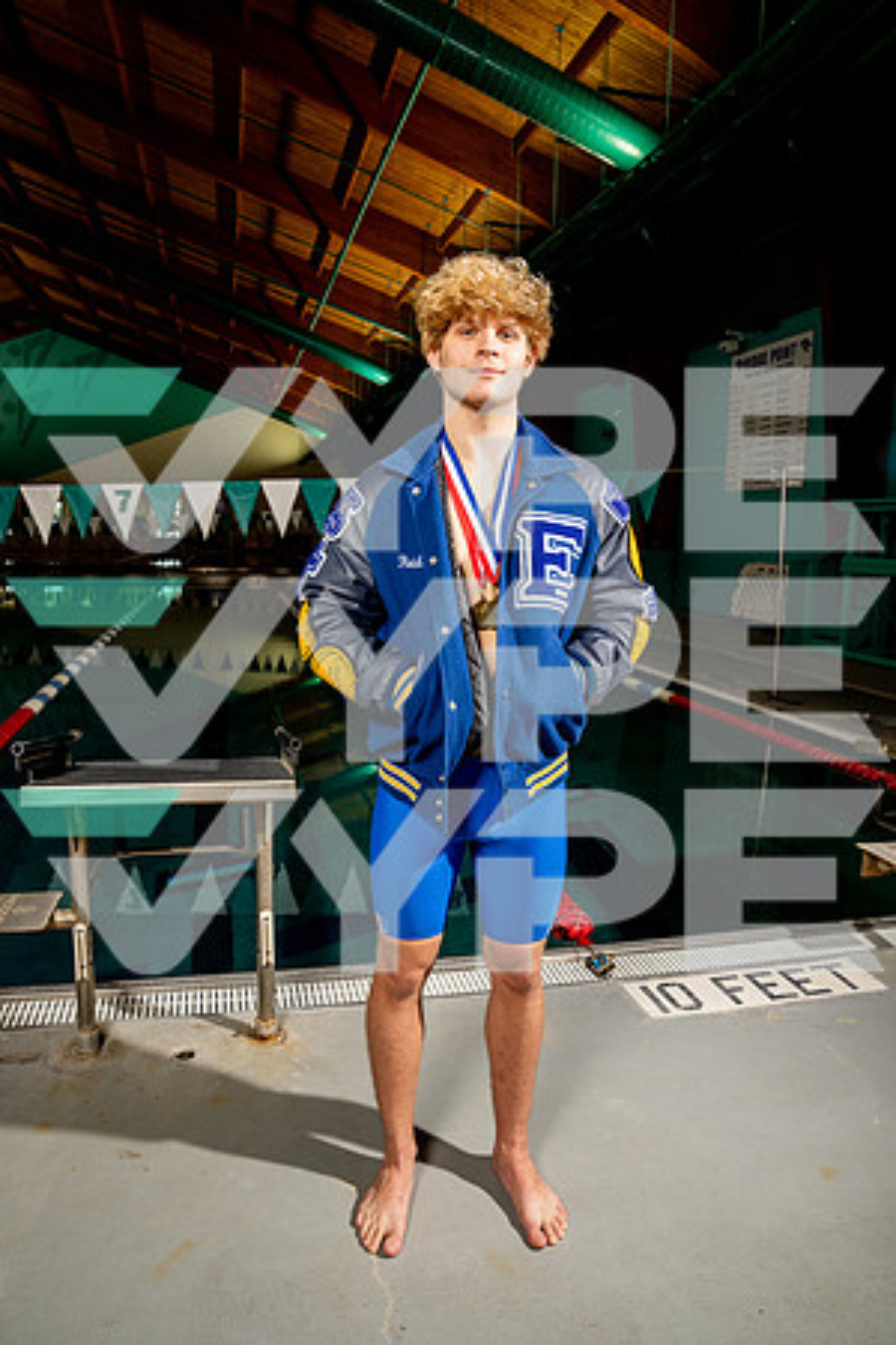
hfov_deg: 53.1
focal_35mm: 24
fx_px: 896
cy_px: 672
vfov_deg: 73.7
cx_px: 448
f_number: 7.1
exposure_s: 1/125
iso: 500
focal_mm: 24
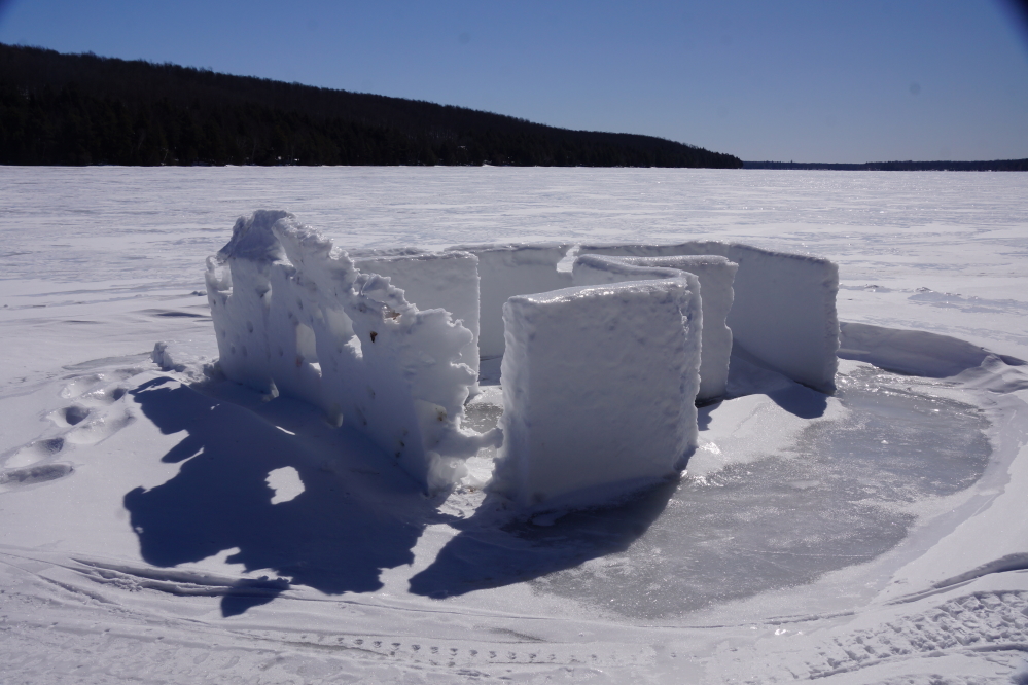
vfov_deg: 36.9
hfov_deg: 53.1
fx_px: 1028
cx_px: 514
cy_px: 342
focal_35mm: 36
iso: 100
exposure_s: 1/200
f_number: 13
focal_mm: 24
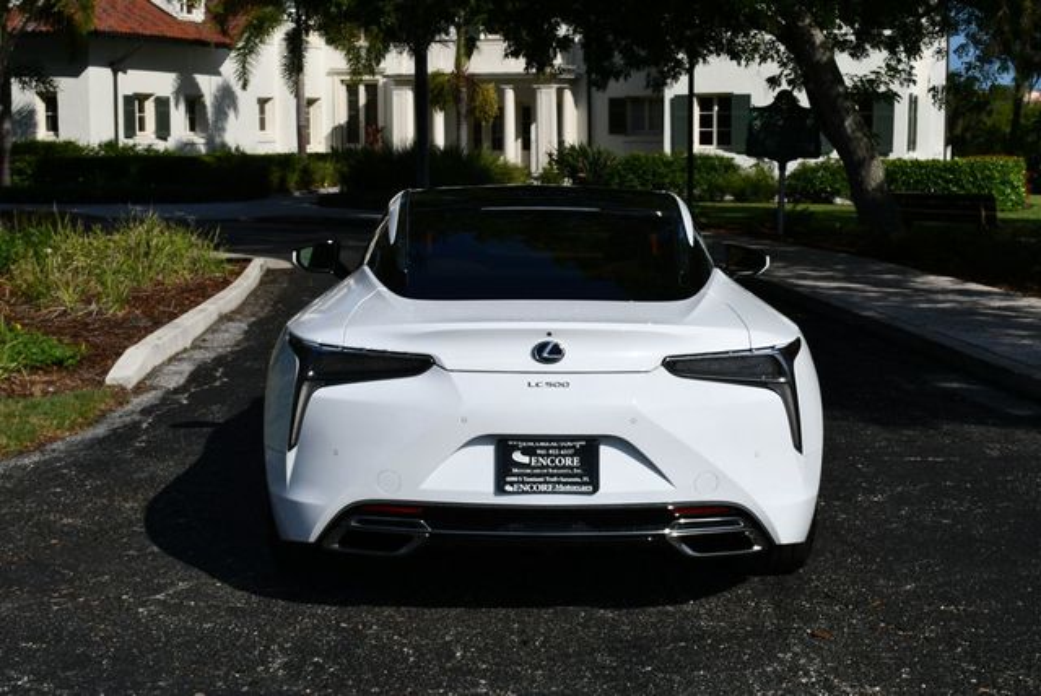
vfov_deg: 22.7
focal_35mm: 60
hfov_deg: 33.4
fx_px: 1737
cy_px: 348
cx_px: 520
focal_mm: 30
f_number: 10
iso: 100
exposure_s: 1/400
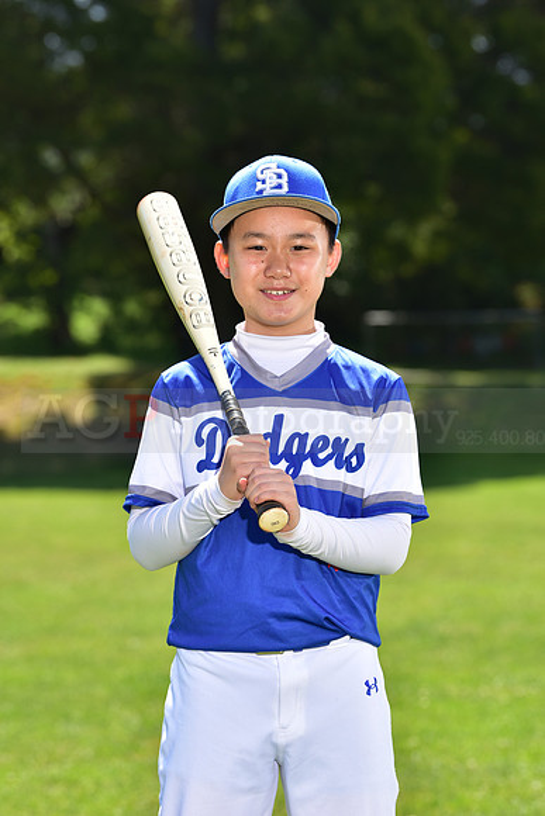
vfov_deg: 15.2
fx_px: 3064
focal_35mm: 135
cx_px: 272
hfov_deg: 10.2
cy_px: 408
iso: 80
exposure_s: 1/200
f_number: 5.6
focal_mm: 135
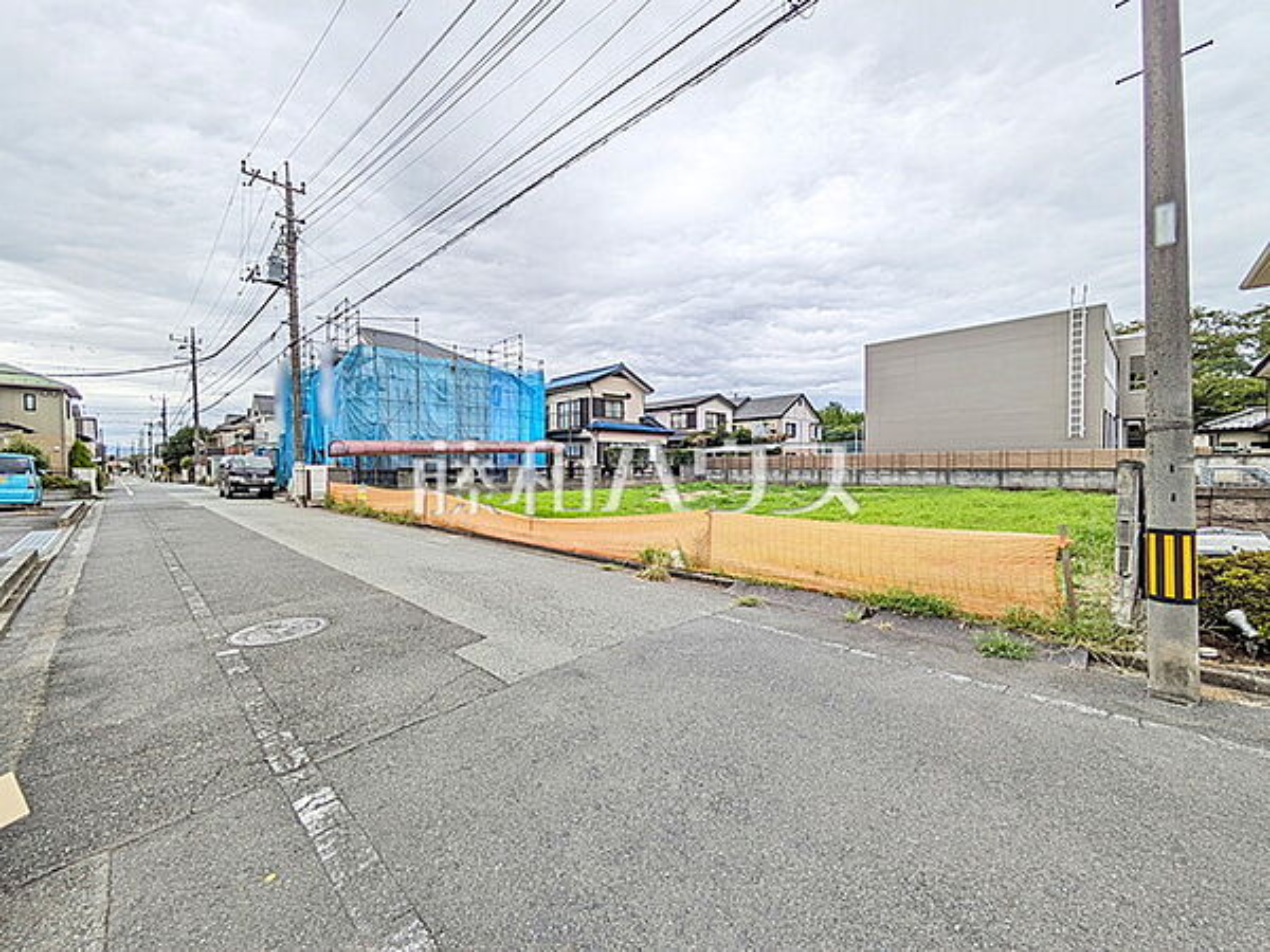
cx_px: 635
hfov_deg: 102.1
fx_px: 514
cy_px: 476
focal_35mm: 14
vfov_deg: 85.7
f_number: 2.2
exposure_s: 1/758
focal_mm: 1.83
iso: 49
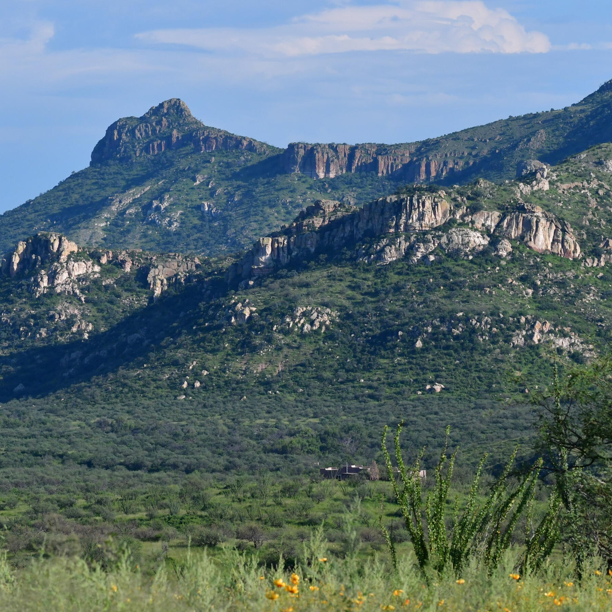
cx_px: 327
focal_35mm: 234
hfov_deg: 7.5
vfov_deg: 7.5
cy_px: 286
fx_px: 4681
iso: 800
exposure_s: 1/1250
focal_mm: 110
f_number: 13
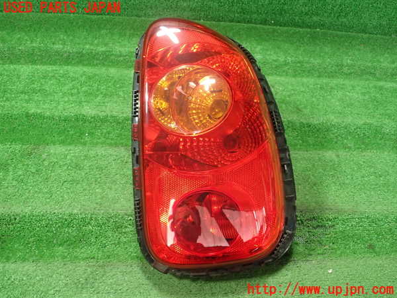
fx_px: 344
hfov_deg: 60.0
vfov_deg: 46.8
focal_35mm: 30
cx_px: 198
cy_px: 149
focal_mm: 5.5
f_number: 2.3
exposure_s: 1/125
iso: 500
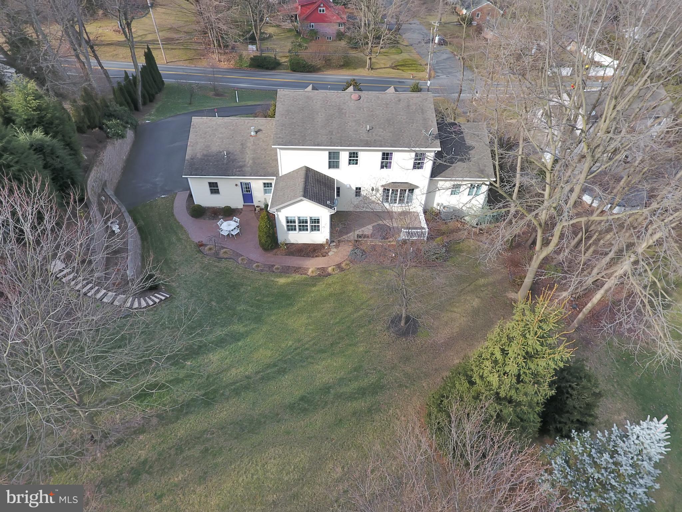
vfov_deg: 66.0
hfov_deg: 81.7
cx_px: 341
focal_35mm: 20
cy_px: 256
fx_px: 394
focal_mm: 3.61
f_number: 2.8
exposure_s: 1/431
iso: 100
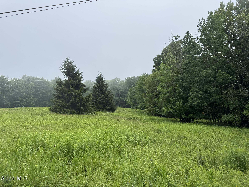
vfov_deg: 56.8
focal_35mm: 24
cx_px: 124
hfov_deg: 71.6
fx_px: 173
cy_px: 94
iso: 80
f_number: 1.78
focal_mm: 6.76
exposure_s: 1/3096
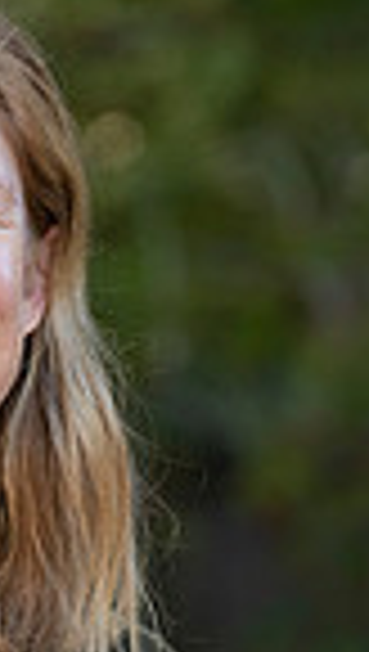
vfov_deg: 4.4
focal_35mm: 488
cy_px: 558
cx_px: -144
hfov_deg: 2.5
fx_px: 8454
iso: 500
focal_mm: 150
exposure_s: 1/250
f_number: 5
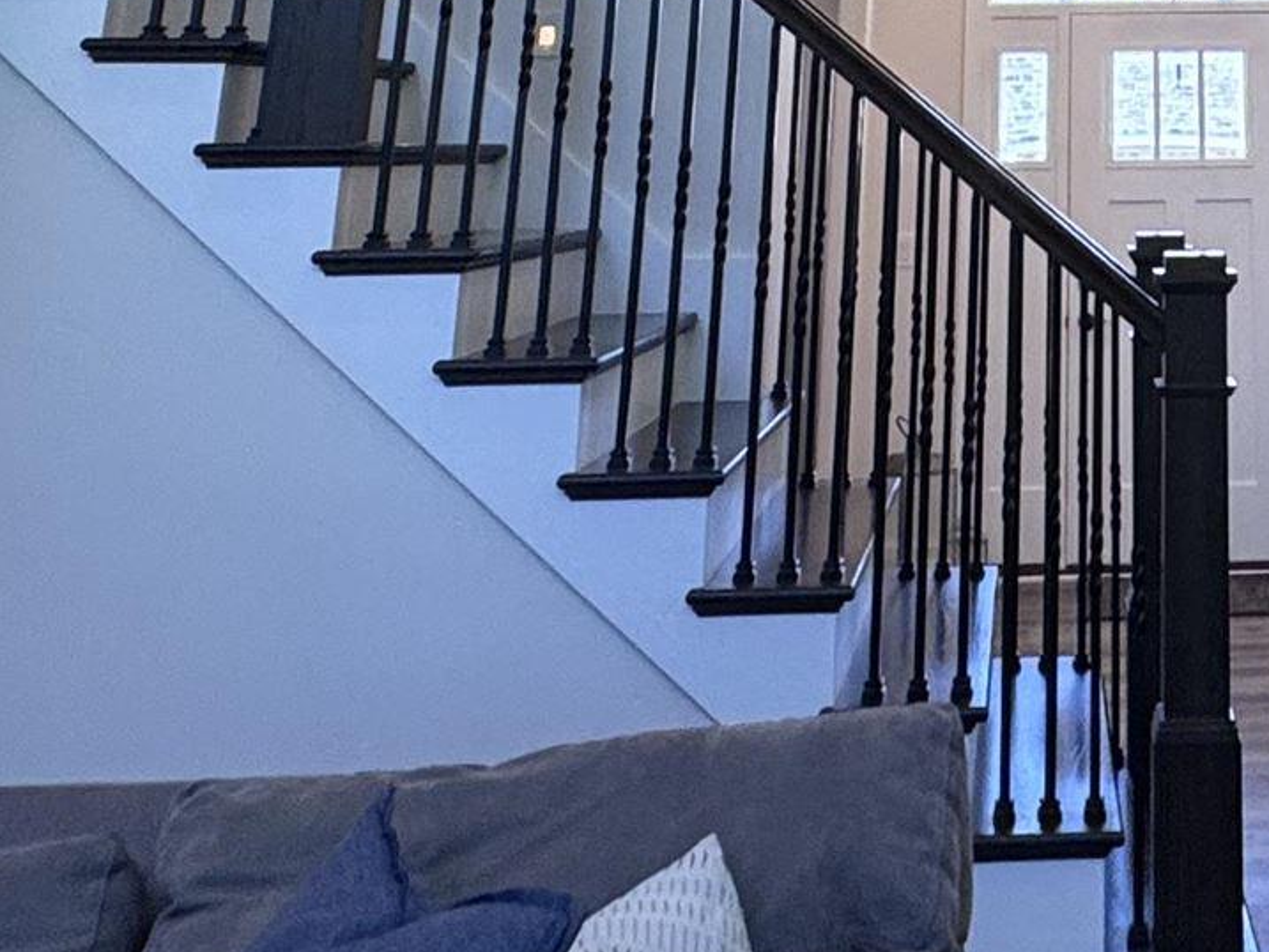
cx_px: 1175
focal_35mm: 60
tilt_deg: +23.0
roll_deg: +0.4
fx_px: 2200
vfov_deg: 19.0
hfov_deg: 30.6
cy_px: -733
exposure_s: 1/120
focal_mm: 2.22
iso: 125
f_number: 2.2
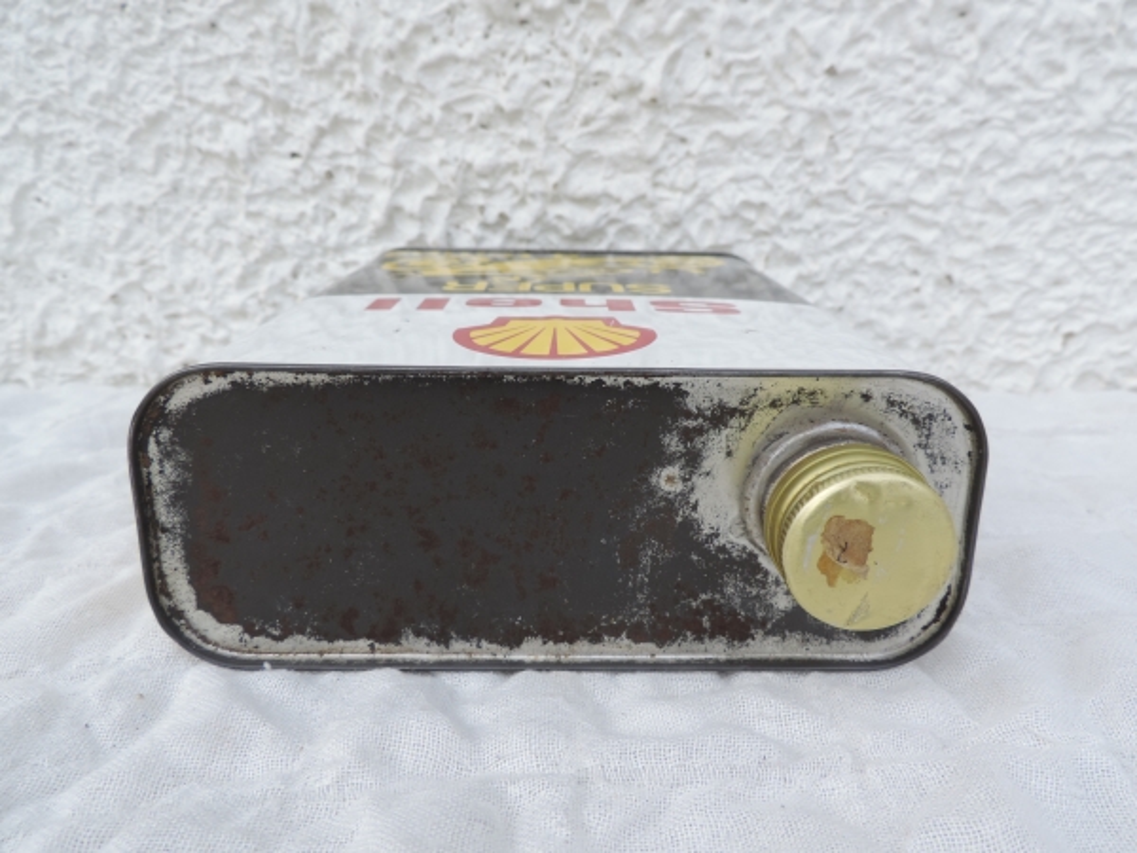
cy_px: 426
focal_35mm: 28
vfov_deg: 49.7
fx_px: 920
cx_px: 568
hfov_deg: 63.4
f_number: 3.1
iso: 80
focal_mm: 4.9
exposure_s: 1/320
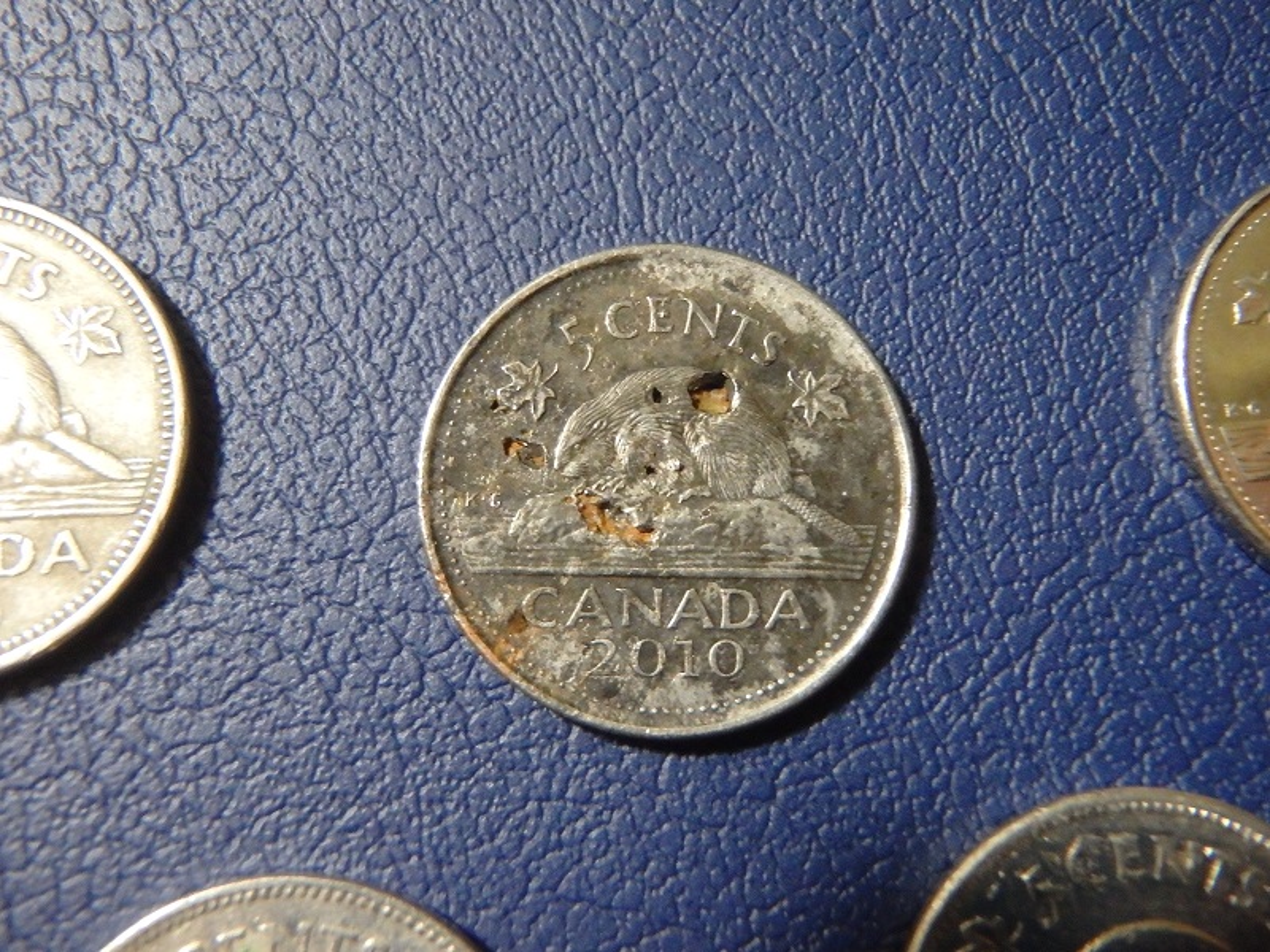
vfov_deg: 38.7
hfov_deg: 50.1
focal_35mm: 37
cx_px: 635
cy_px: 476
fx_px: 1357
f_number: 4.7
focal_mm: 6.6
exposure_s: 1/25
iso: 1600
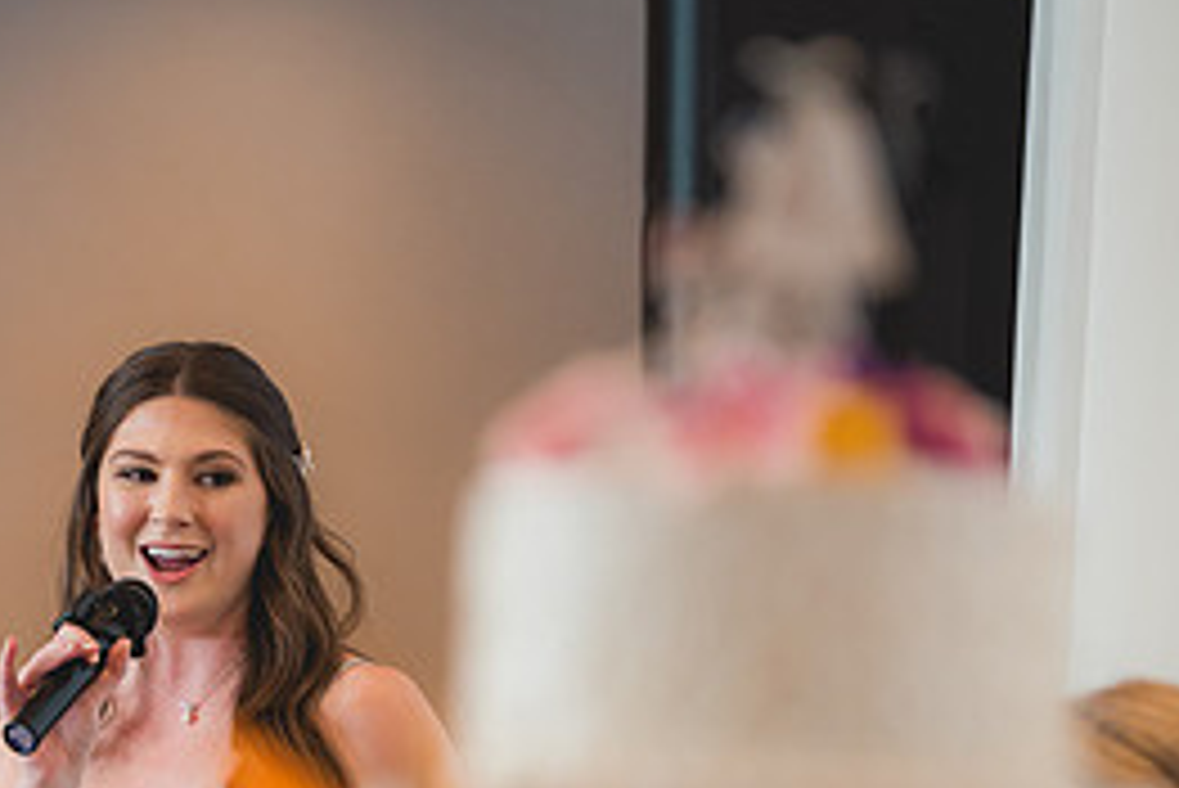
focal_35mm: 274
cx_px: 153
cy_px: 799
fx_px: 8978
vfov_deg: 5.0
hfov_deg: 7.5
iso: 1000
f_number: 2.8
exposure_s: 1/250
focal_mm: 124
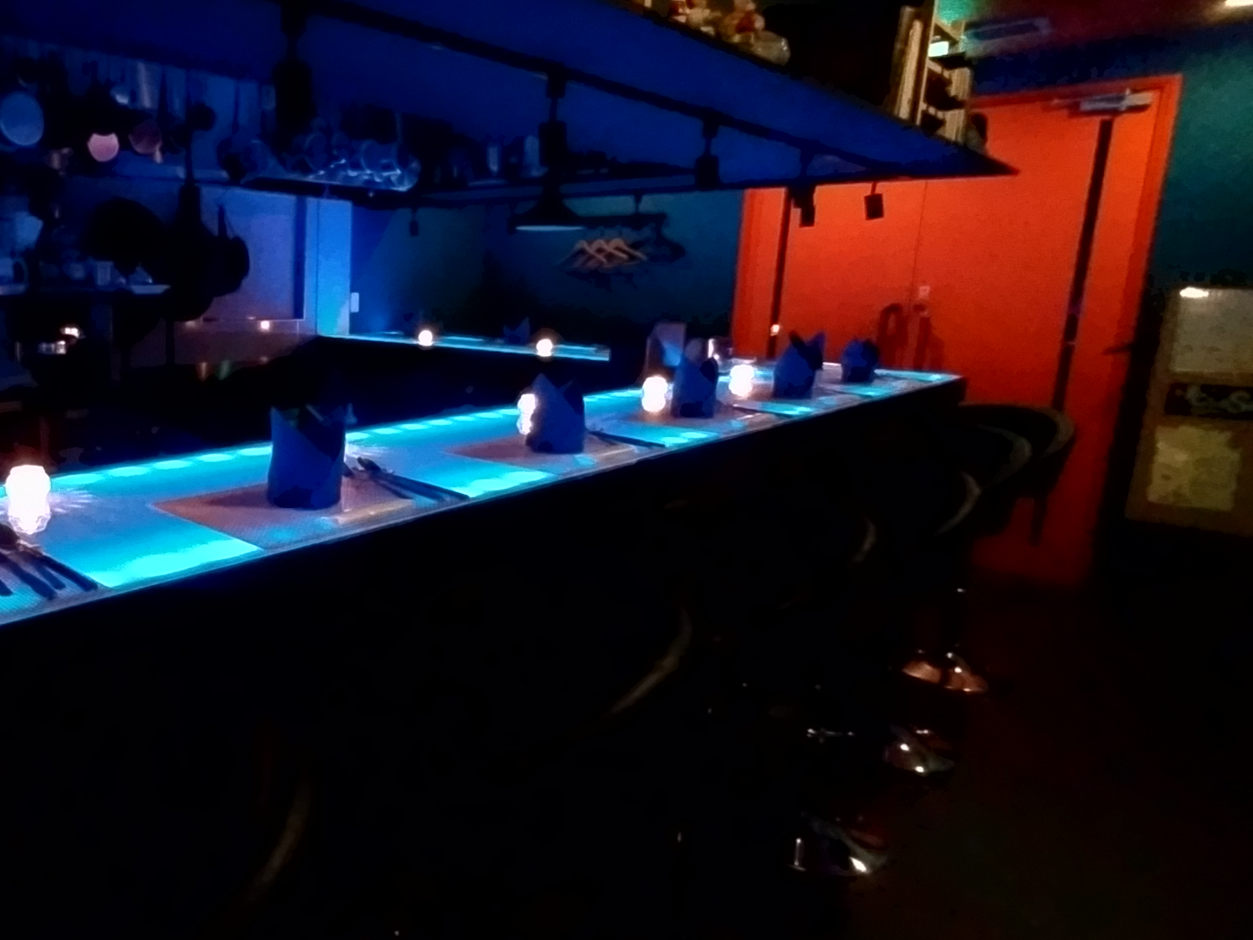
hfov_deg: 64.3
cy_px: 427
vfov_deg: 54.8
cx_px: 283
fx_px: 905
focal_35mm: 25
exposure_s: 1/15
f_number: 2.4
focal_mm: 1.6
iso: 3965
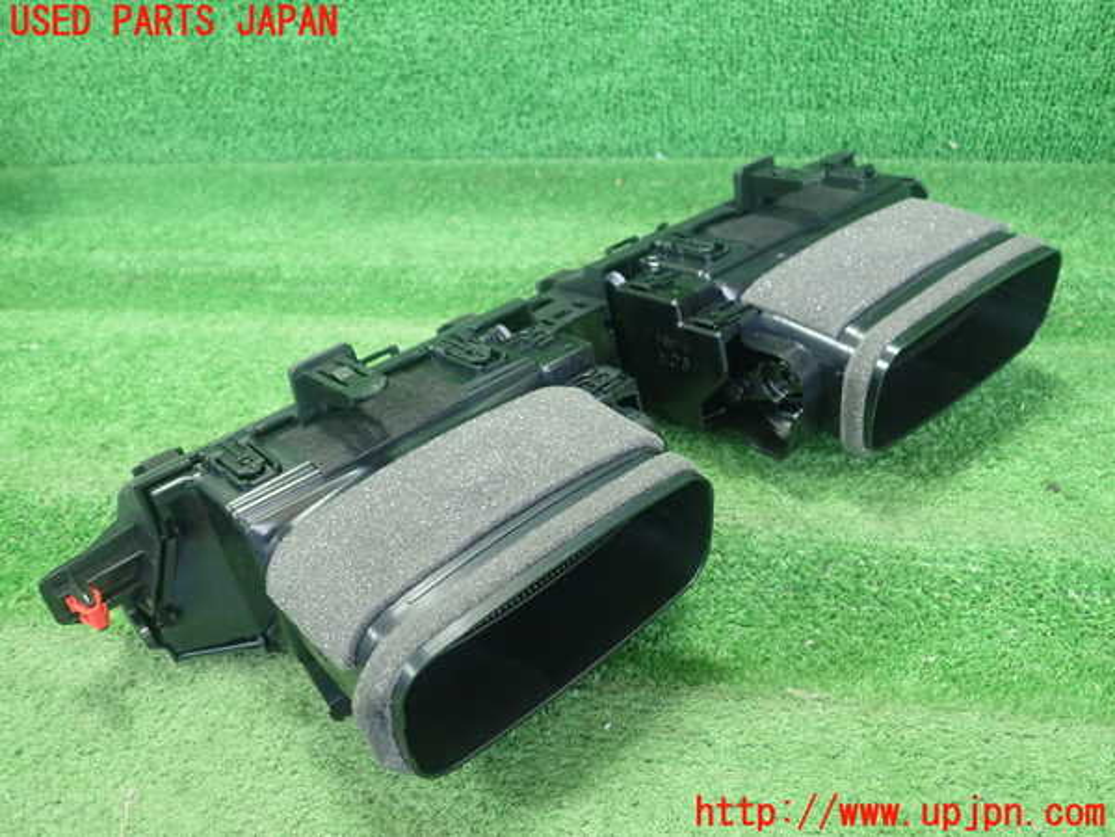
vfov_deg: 46.8
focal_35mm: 30
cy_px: 418
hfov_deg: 60.0
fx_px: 966
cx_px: 558
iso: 800
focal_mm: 5.5
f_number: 2.3
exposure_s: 1/125
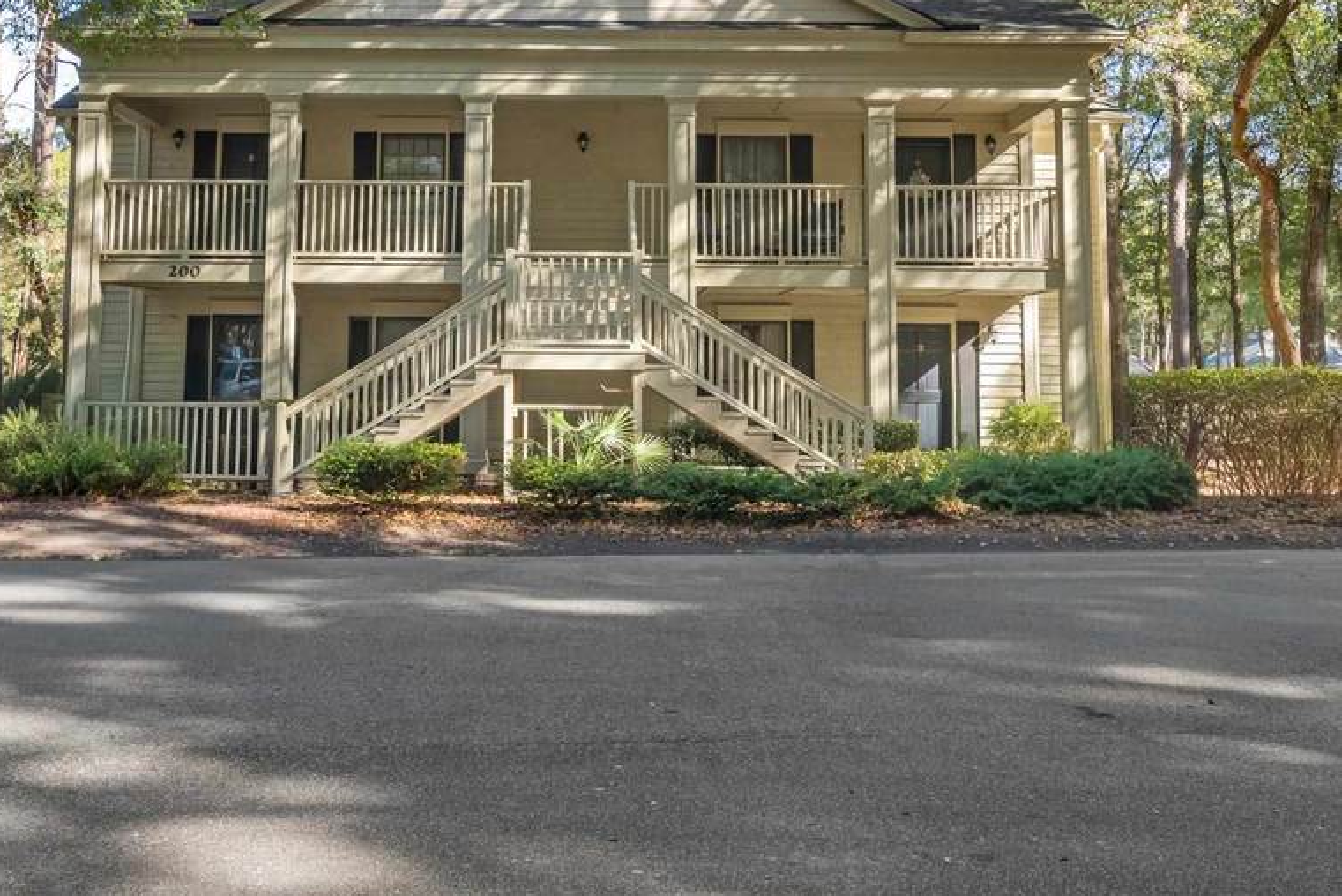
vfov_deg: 35.2
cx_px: 582
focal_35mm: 37
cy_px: 228
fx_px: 1380
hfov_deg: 51.7
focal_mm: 22
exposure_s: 1/60
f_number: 8
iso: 640
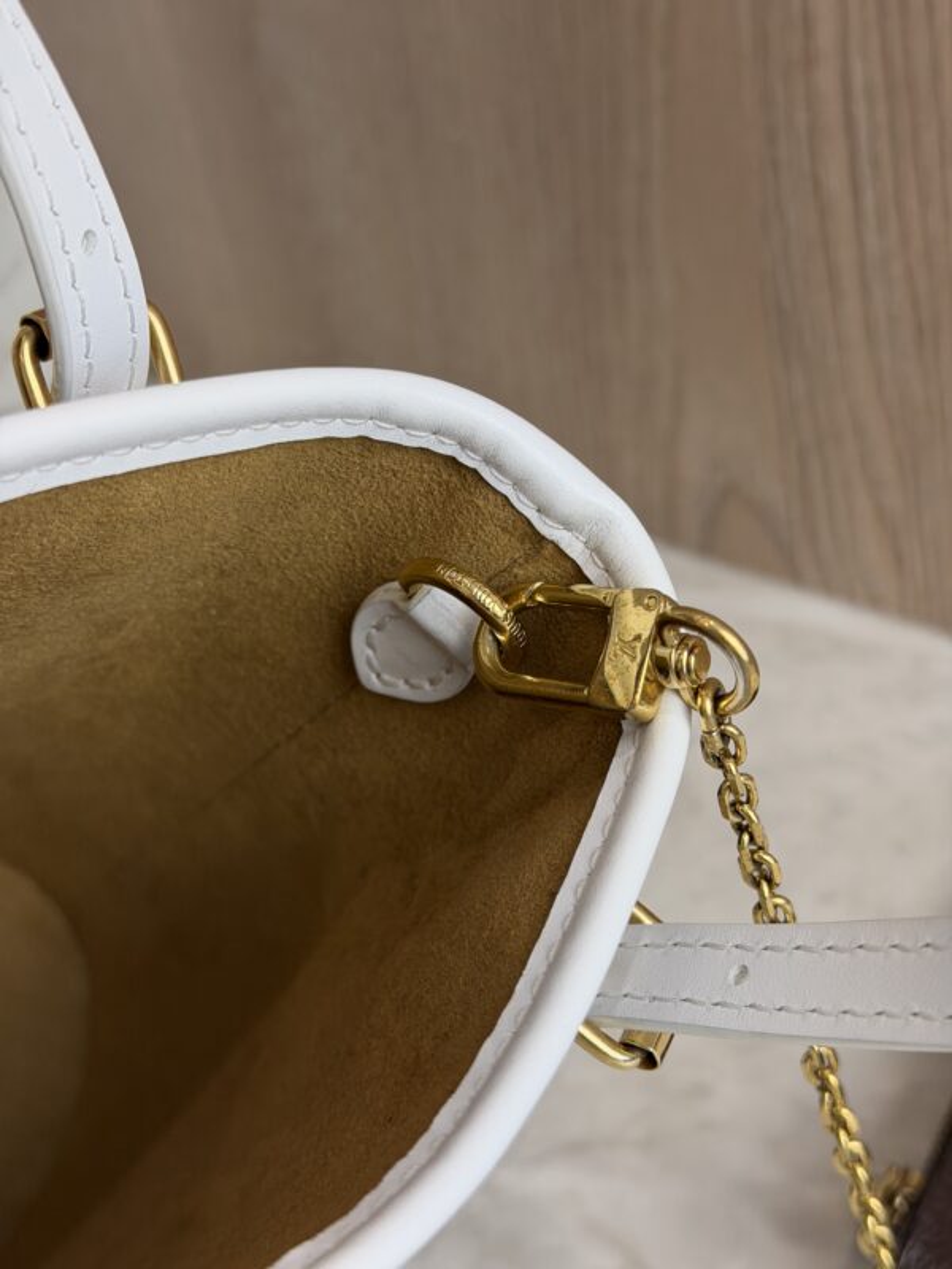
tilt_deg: -33.1
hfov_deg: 30.3
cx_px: 476
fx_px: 1760
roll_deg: +12.8
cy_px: 634
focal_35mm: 48
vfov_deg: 39.7
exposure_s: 1/120
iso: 80
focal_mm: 6.76
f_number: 1.78
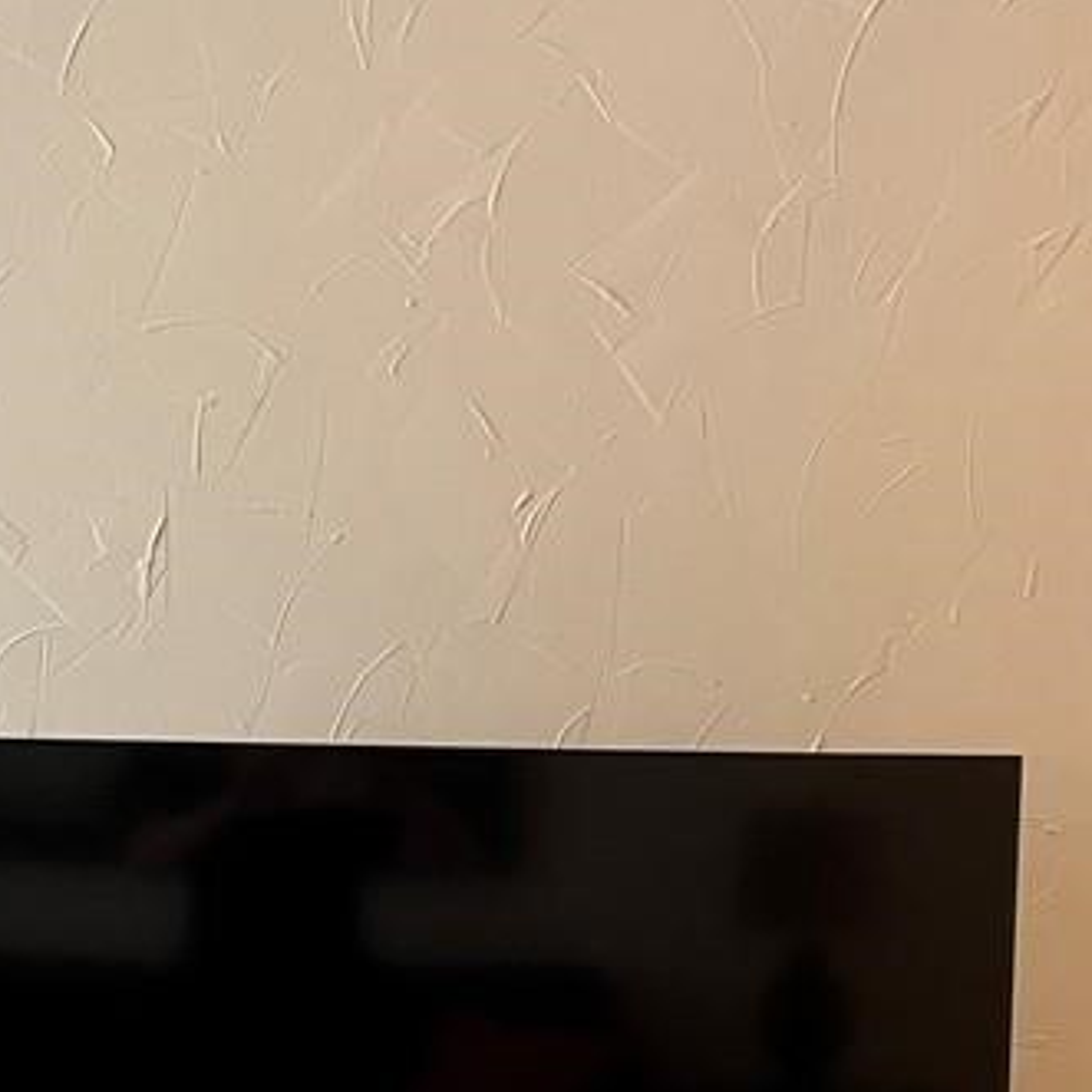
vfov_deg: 23.0
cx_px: 696
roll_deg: -0.4
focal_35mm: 71
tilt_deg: -10.9
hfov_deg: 24.2
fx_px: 2534
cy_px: 1178
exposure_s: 1/60
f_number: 1.6
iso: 160
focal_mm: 5.1
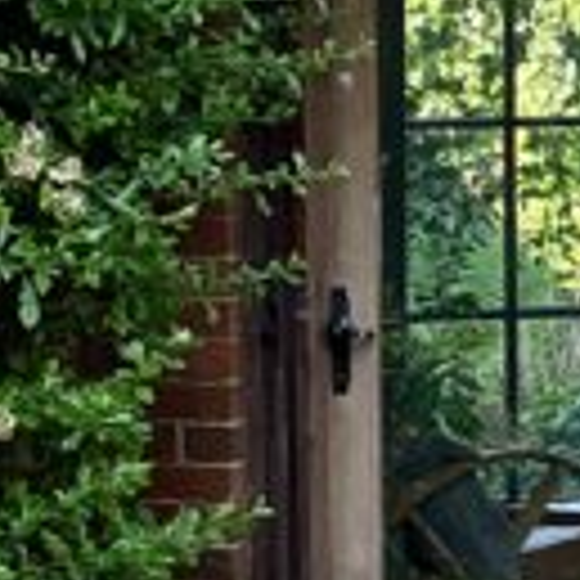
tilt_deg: -1.7
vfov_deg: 4.3
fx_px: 7677
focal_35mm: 405
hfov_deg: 4.2
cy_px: 261
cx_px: 1547
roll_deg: +0.7
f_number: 2.8
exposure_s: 1/121
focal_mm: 9
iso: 25
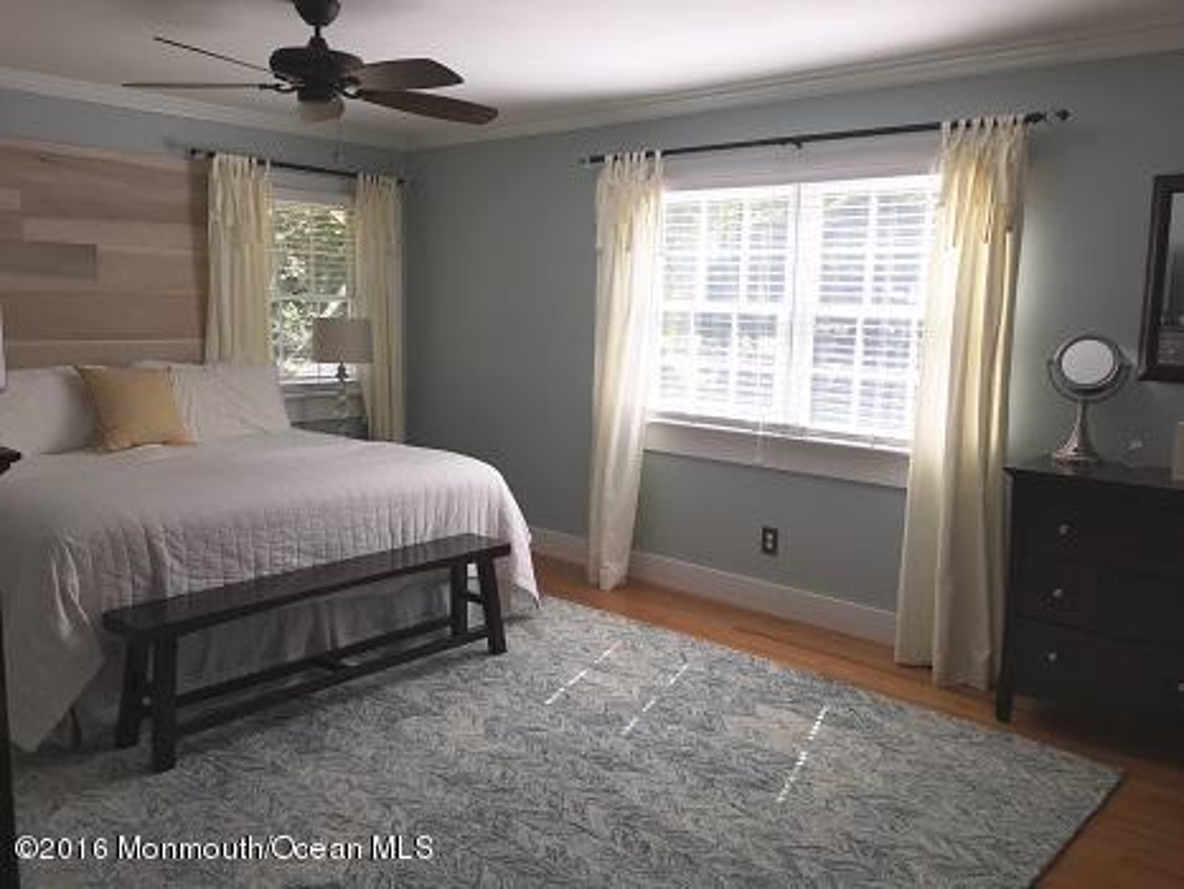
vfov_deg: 48.3
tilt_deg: -7.8
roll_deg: -2.0
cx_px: 592
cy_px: 444
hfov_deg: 61.6
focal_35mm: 29
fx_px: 992
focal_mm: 4.15
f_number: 2.2
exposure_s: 1/120
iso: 40
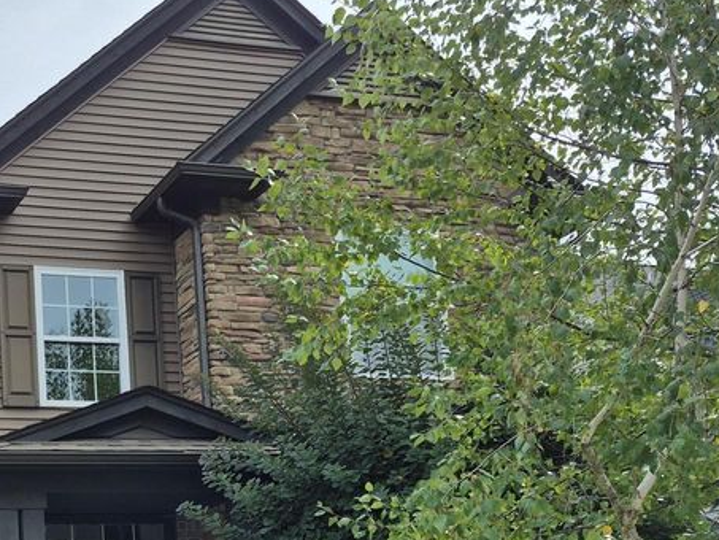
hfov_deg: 32.8
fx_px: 1080
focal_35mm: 52
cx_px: -52
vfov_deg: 26.4
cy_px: 551
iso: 25
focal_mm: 5.4
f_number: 1.8
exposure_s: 1/2088
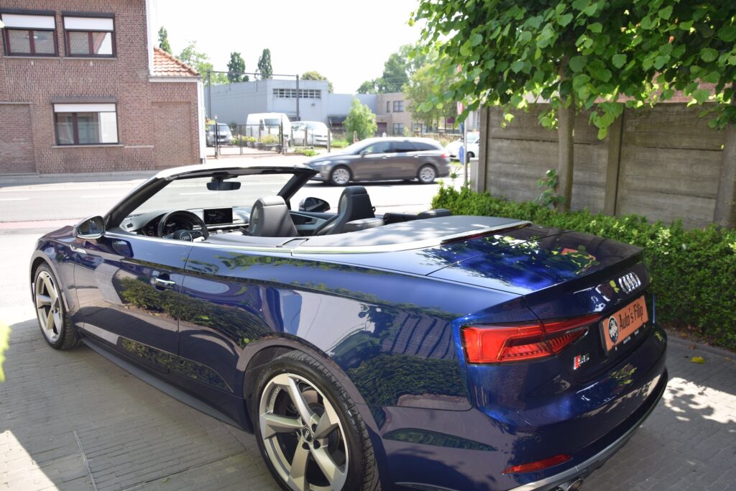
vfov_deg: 47.9
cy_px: 246
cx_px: 368
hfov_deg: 67.4
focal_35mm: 27
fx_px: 552
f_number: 5.6
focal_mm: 18
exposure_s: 1/125
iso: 100
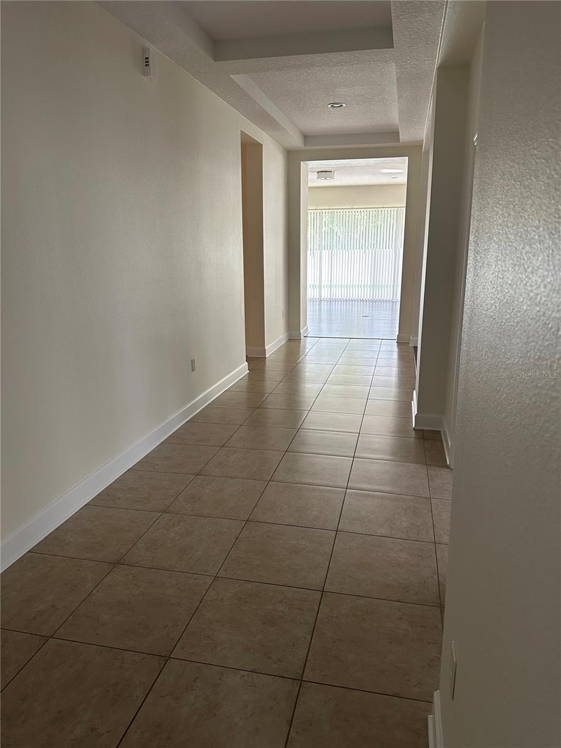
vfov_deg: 71.6
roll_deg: -0.6
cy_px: 374
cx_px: 280
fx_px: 519
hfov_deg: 56.8
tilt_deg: -13.4
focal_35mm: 24
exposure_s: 1/60
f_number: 1.78
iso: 200
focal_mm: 6.86
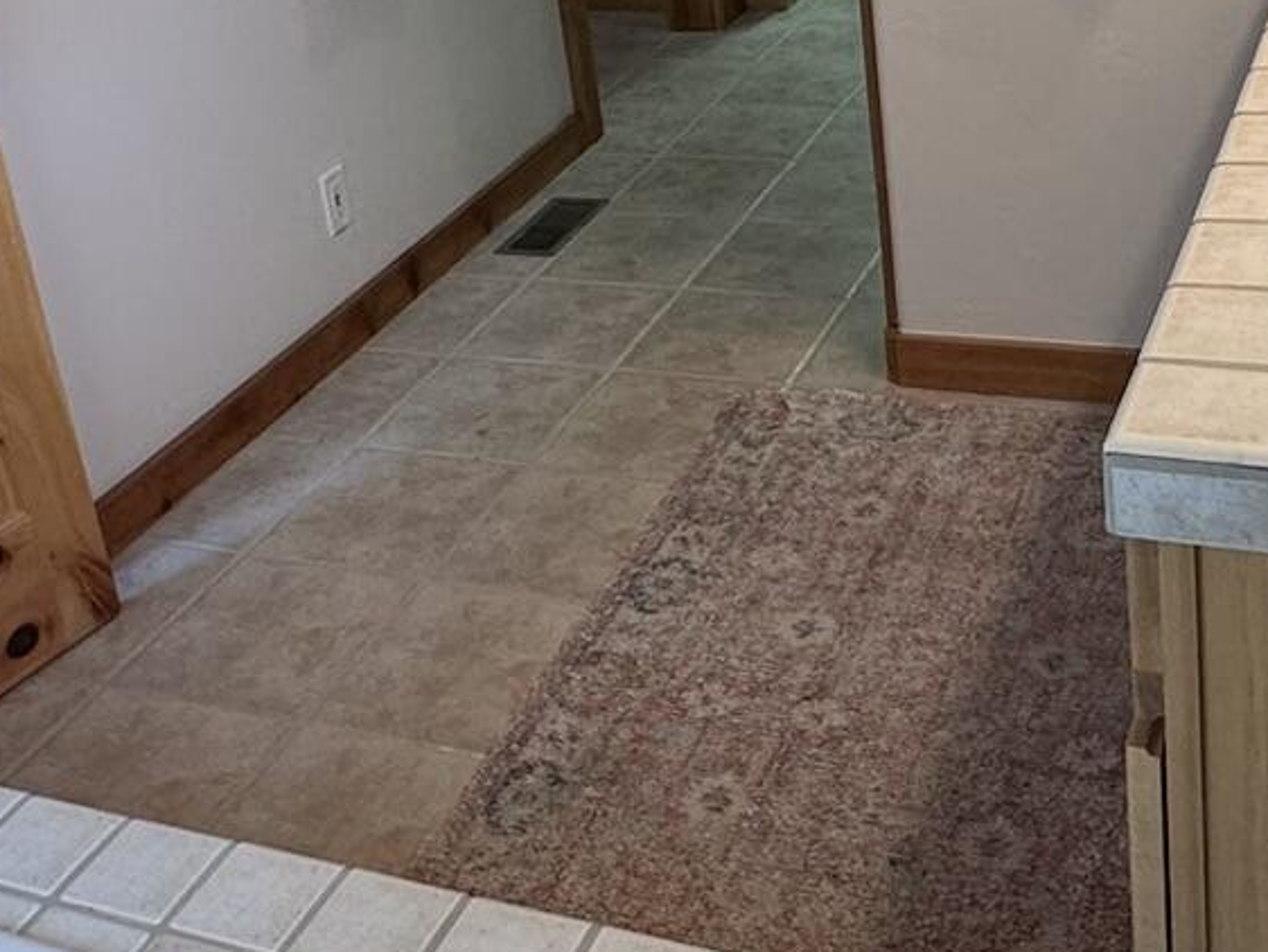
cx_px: 616
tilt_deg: -19.7
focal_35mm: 51
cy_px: 153
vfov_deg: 27.8
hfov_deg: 37.5
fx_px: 1869
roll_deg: +8.0
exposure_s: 1/120
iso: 200
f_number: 2.2
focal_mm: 2.22
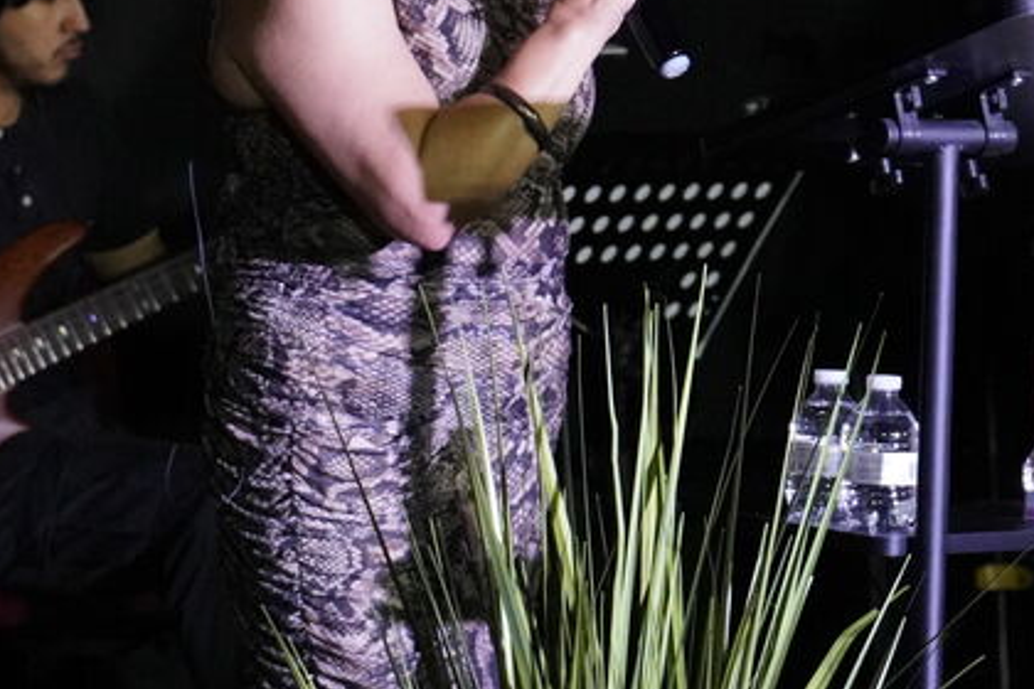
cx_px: 323
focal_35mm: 196
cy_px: -79
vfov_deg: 7.0
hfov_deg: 10.5
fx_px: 5629
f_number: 5.6
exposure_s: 1/320
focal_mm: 70
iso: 12800
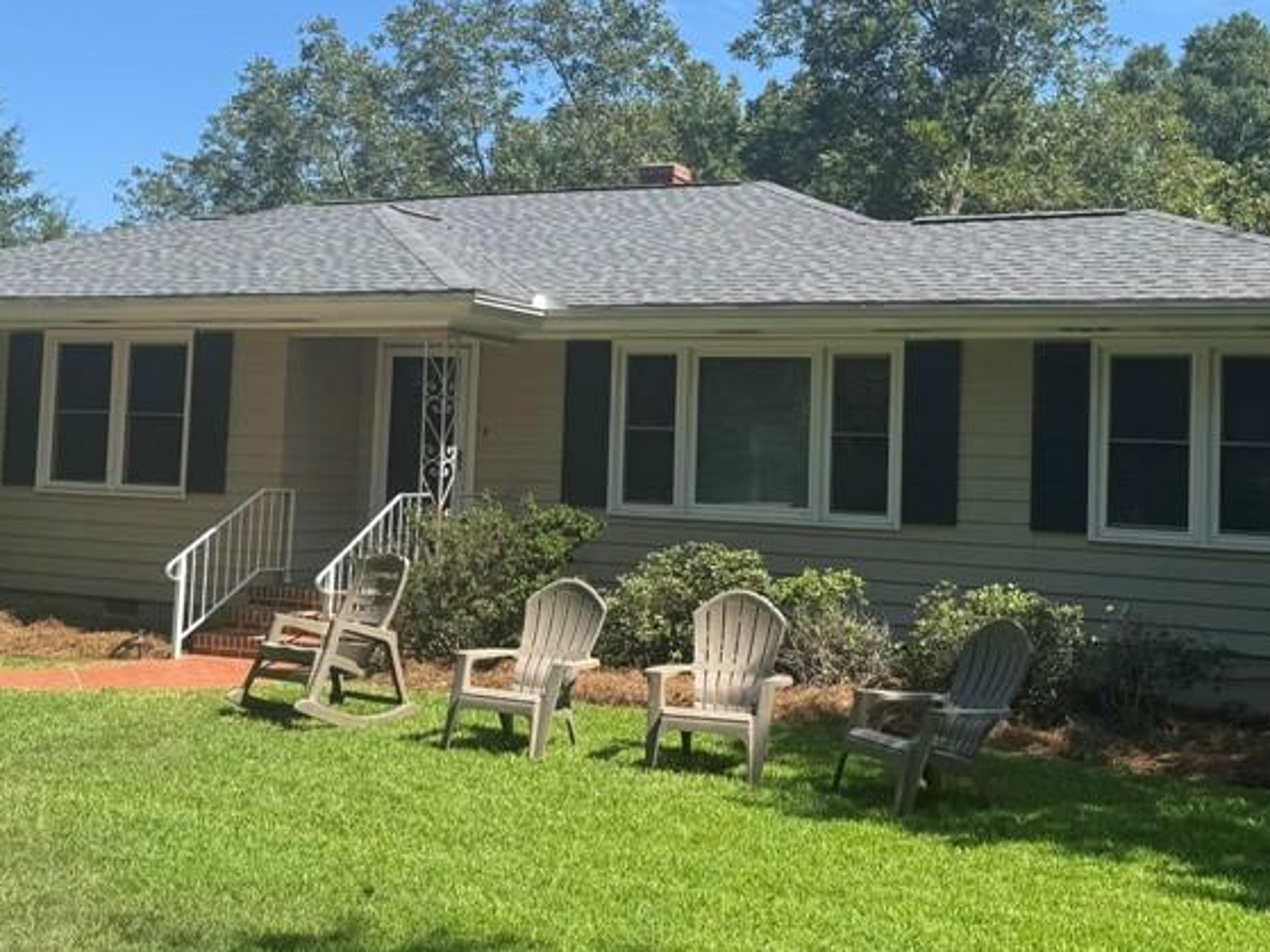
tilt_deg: +2.8
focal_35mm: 44
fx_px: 1614
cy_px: 359
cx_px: 647
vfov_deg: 32.7
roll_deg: -2.5
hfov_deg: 43.0
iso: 80
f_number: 1.78
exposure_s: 1/2506
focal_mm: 6.76
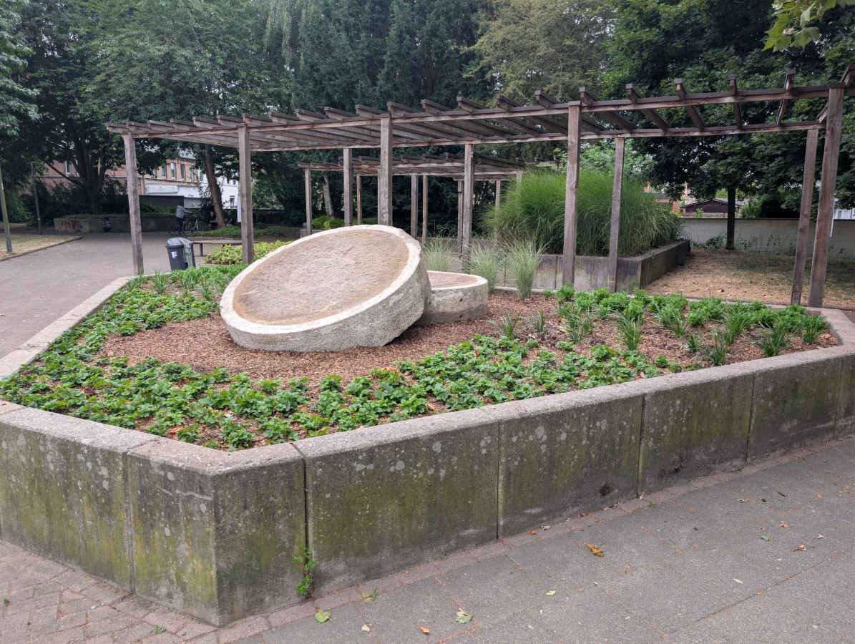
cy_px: 322
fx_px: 594
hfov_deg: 71.5
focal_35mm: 24
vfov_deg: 56.9
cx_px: 428
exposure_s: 1/156
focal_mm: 6.9
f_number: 1.68
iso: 20
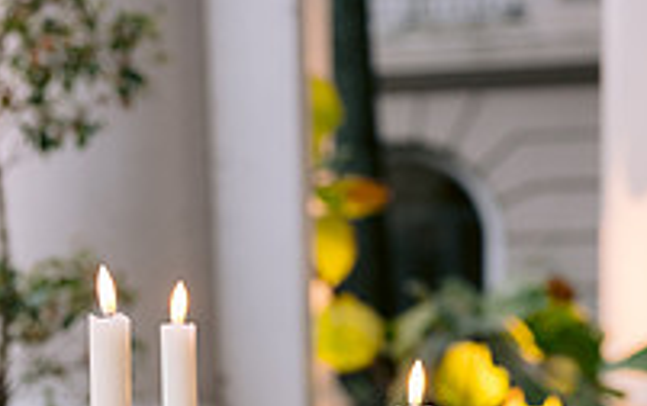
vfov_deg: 10.9
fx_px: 2012
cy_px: 696
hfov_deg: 18.2
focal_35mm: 114
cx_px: 187
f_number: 4
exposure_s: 1/60
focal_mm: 50
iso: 800
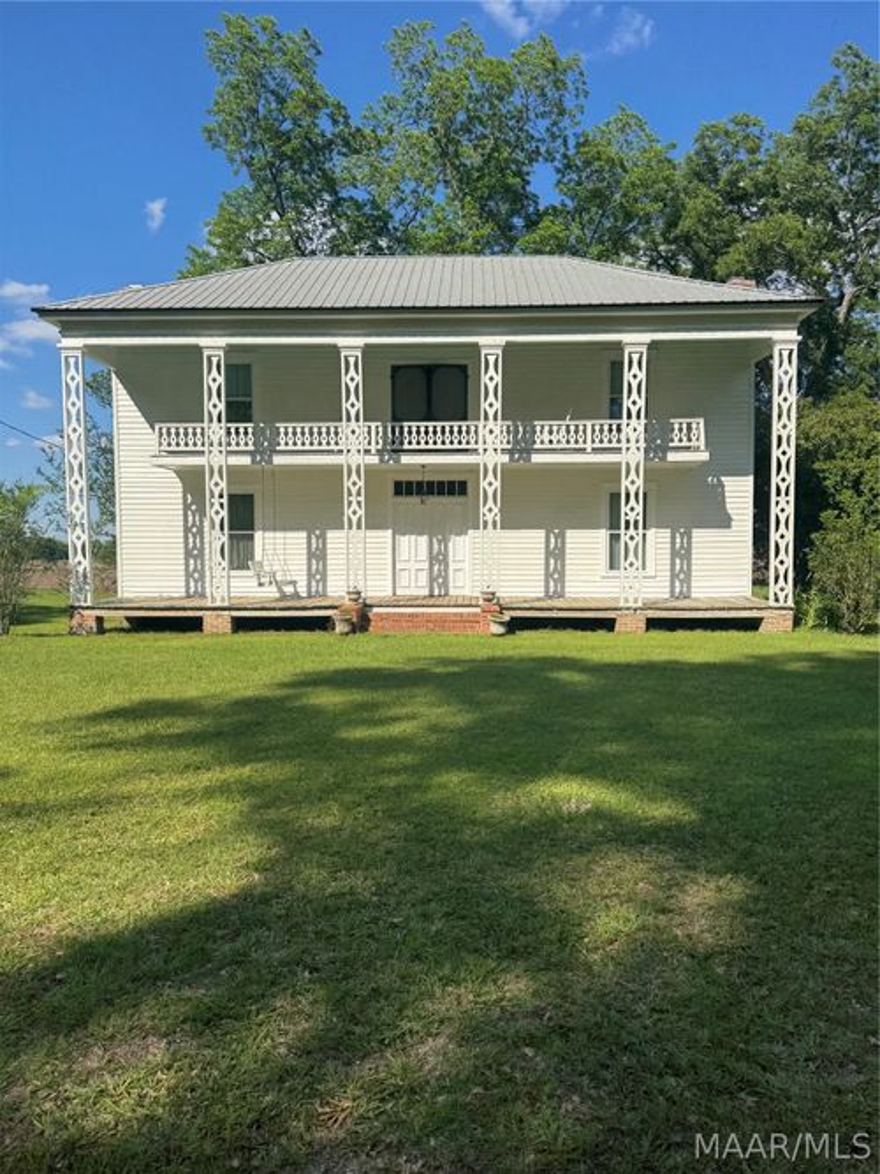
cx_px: 440
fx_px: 814
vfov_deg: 71.6
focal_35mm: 24
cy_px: 587
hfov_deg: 56.8
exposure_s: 1/4950
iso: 80
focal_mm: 6.76
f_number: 1.78
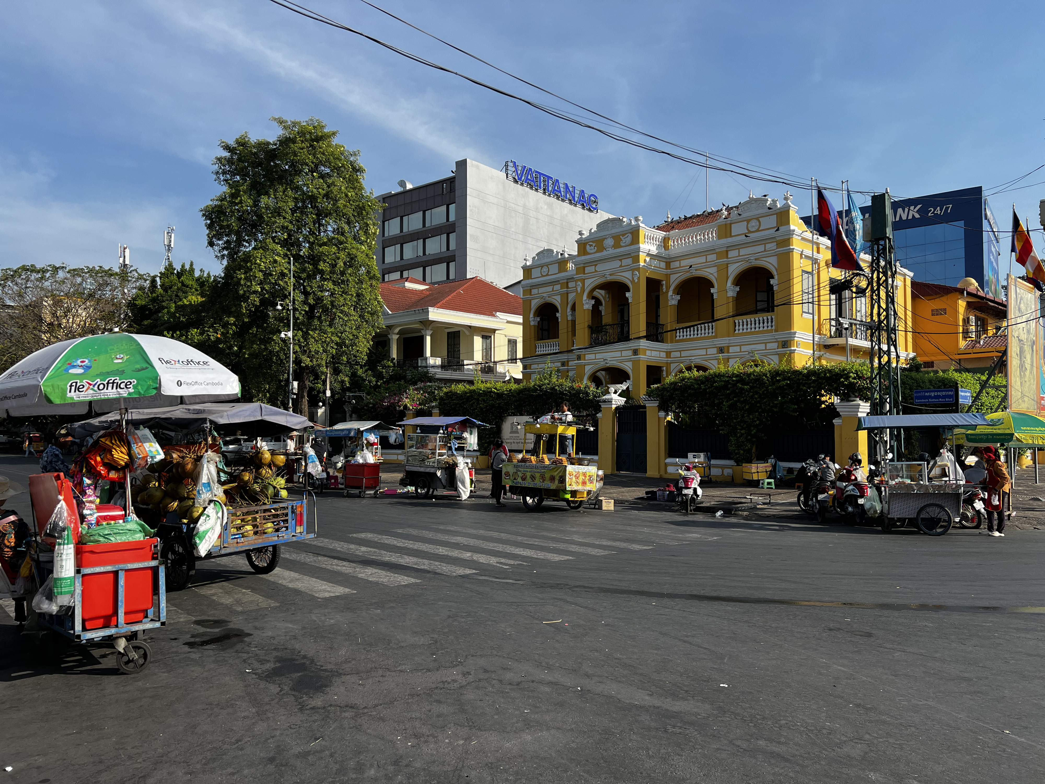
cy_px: 392
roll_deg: +0.1
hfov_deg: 67.3
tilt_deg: +3.4
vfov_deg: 53.1
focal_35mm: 26
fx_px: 785
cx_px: 522
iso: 50
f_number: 1.5
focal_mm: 5.7
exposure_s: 1/3356
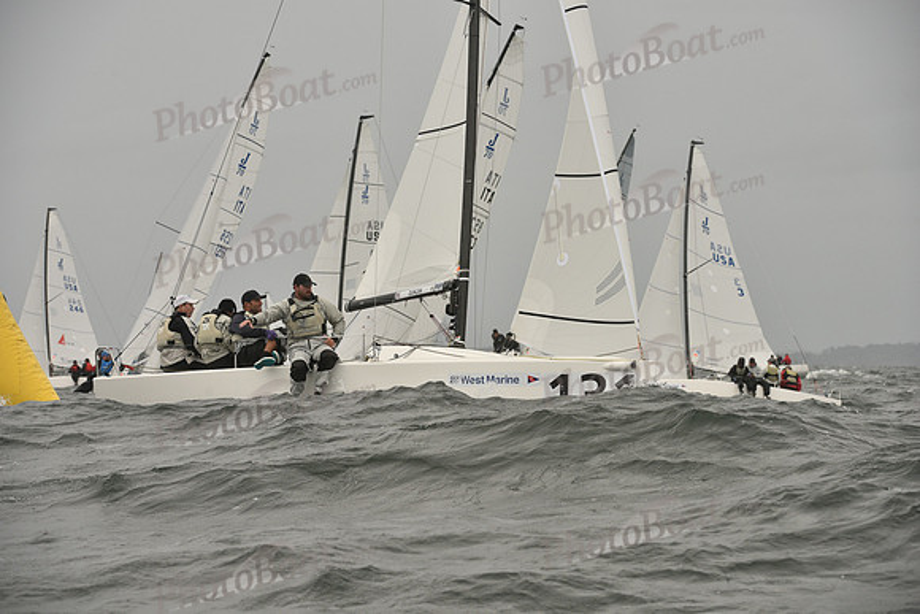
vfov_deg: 6.9
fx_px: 5112
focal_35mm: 200
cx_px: 460
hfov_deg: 10.3
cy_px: 307
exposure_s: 1/1250
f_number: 7.1
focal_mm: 200
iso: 400
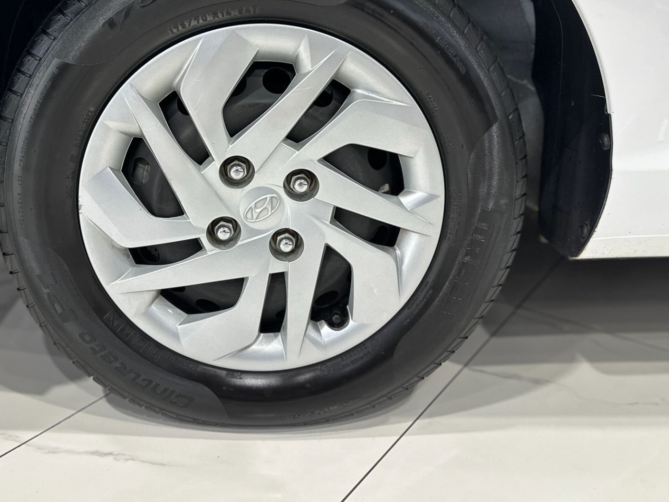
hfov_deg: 54.8
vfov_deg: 42.5
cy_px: 174
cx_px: 255
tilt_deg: -16.1
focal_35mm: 33
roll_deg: -1.1
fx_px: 638
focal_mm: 6.86
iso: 200
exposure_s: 1/120
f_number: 1.78
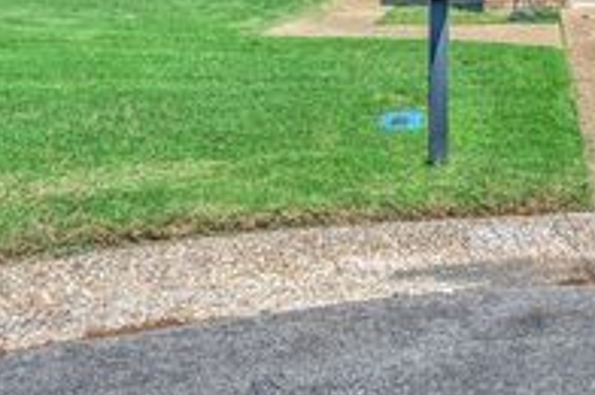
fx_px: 863
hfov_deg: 35.3
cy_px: -91
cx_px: 562
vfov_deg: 23.4
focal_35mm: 52
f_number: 8
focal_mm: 20.5
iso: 100
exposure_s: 1/320
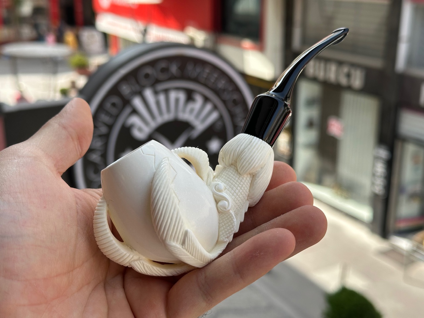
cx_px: 212
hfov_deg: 39.7
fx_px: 588
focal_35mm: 48
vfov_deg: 30.3
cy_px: 159
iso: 64
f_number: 1.78
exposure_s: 1/1000
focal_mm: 6.86
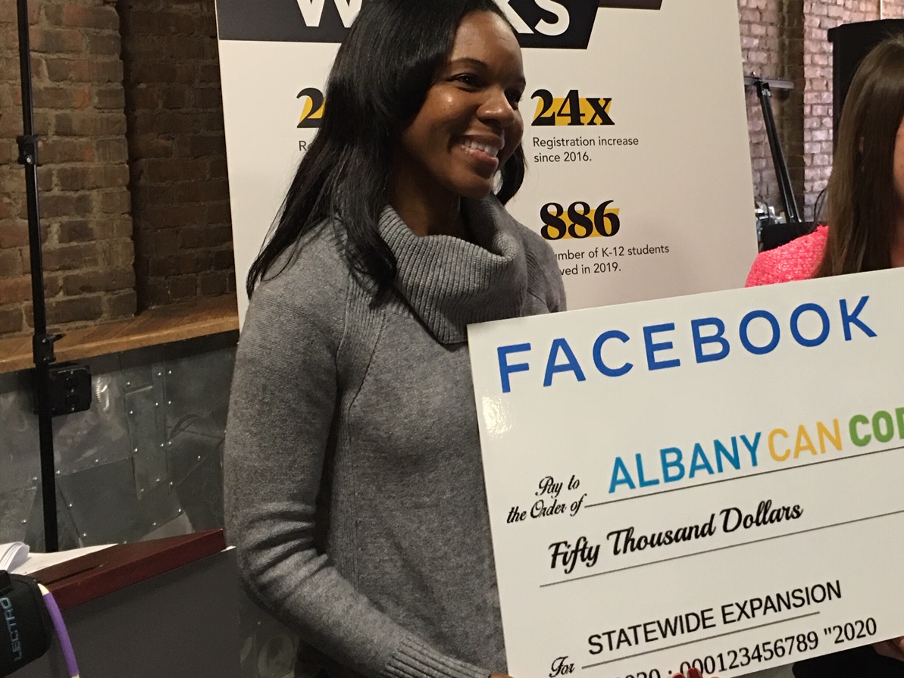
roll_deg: +0.8
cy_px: 255
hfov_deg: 38.2
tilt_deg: -3.4
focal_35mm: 49
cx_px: 648
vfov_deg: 29.6
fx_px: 1280
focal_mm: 4.15
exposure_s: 1/15
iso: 64
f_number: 2.2
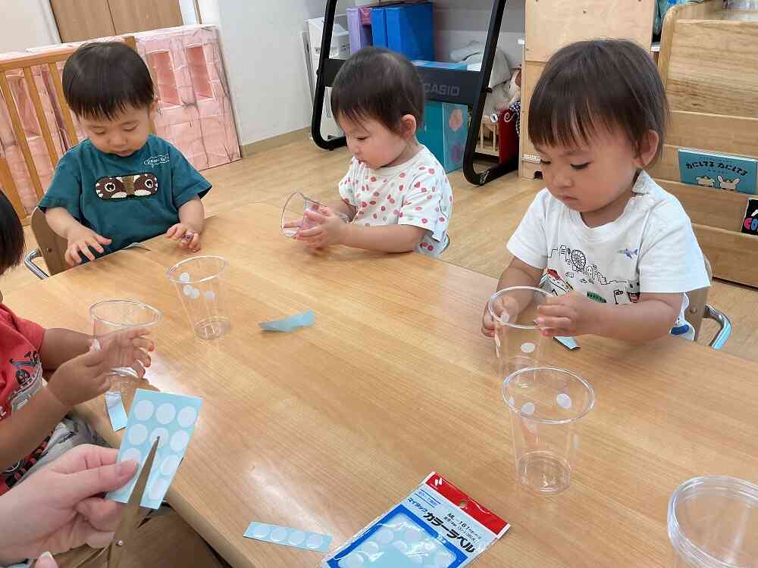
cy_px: 284
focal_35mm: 29
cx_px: 379
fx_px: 635
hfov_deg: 61.7
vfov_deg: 48.2
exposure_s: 1/120
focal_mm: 3
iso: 40
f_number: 1.8
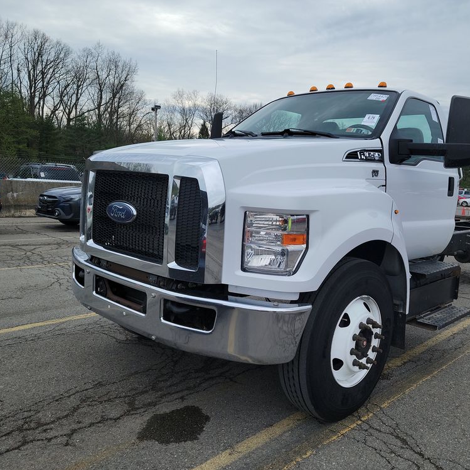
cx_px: 296
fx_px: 445
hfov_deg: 54.9
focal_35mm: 29
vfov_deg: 55.6
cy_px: 240
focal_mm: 6.7
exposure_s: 1/604
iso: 50
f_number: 1.8
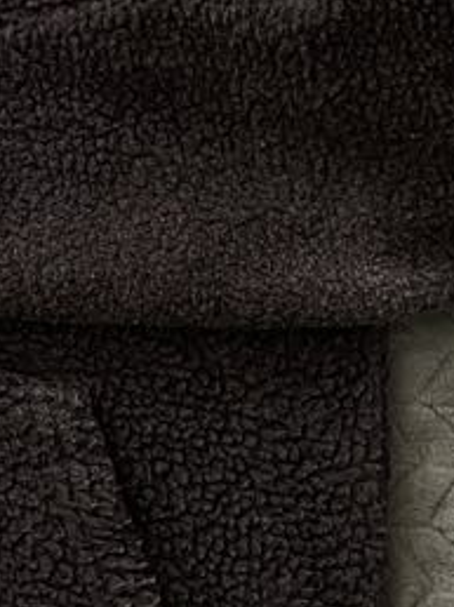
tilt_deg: -72.0
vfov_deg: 17.7
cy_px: 21
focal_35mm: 109
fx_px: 1909
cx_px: -214
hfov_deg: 12.9
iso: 400
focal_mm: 4.2
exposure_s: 1/60
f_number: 1.6
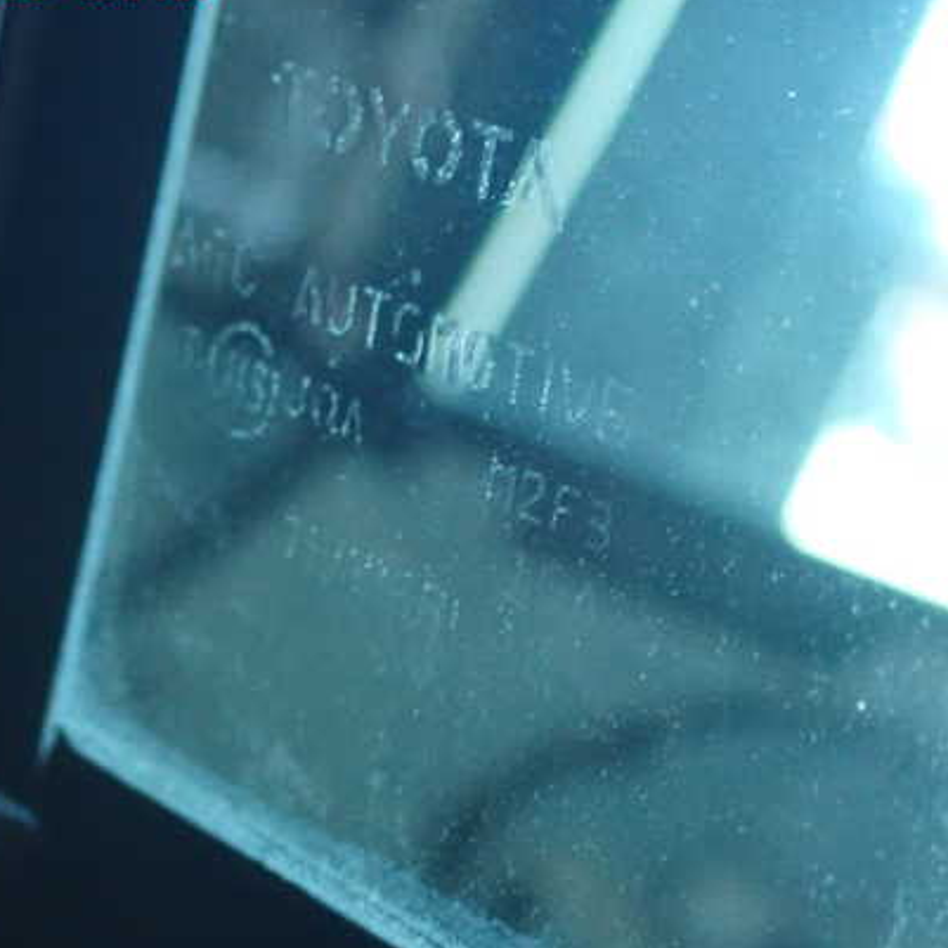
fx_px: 2912
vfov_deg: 18.5
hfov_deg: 18.5
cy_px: 485
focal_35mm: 94
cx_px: 487
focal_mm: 12.73
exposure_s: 1/30
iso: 800
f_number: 3.9
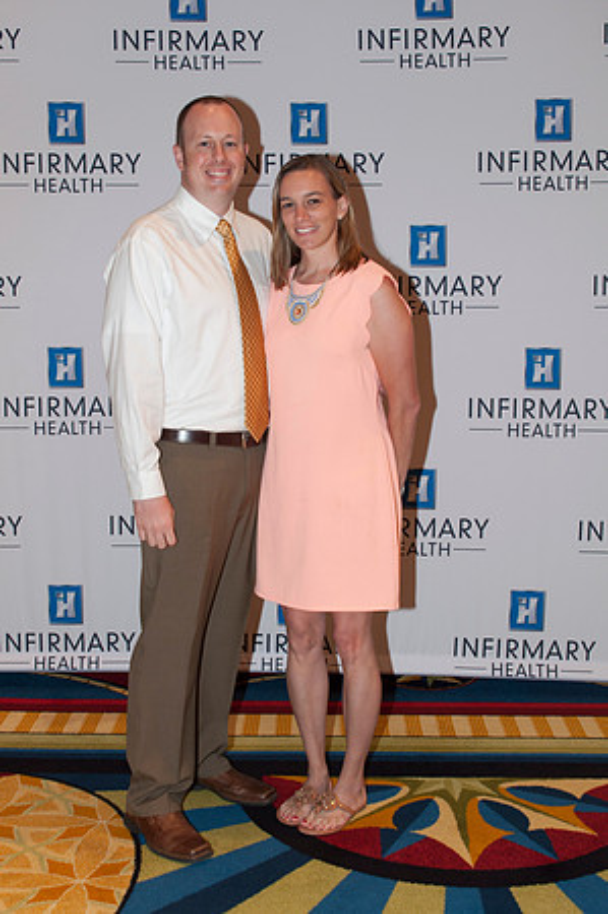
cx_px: 304
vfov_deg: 41.2
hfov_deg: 28.0
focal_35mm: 48
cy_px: 457
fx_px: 1219
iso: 400
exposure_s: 1/60
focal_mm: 32
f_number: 5.6
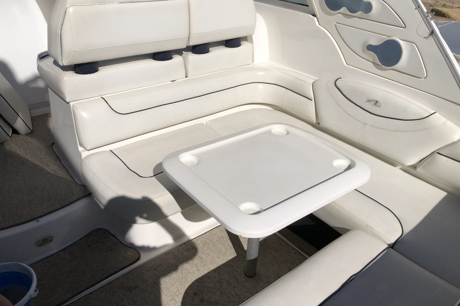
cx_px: 228
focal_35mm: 30
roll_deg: +0.0
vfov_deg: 43.6
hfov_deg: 61.9
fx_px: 383
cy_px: 155
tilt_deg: -29.1
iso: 25
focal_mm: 3.99
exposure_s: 1/9804
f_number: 1.8
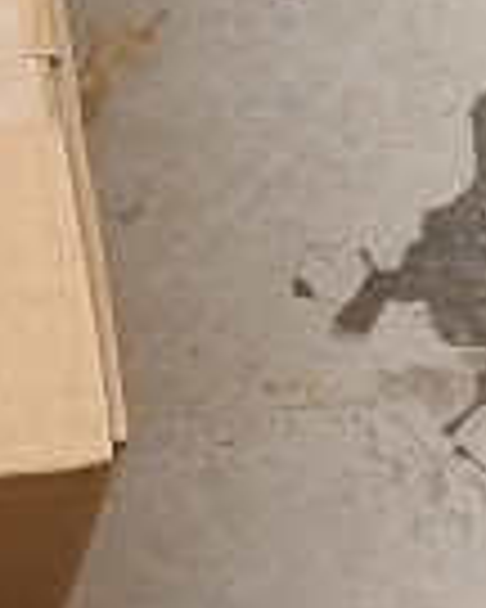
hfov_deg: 7.6
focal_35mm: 185
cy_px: 1151
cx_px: -846
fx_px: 3326
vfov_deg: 9.8
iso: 50
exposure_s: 1/214
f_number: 1.88
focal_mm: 5.56
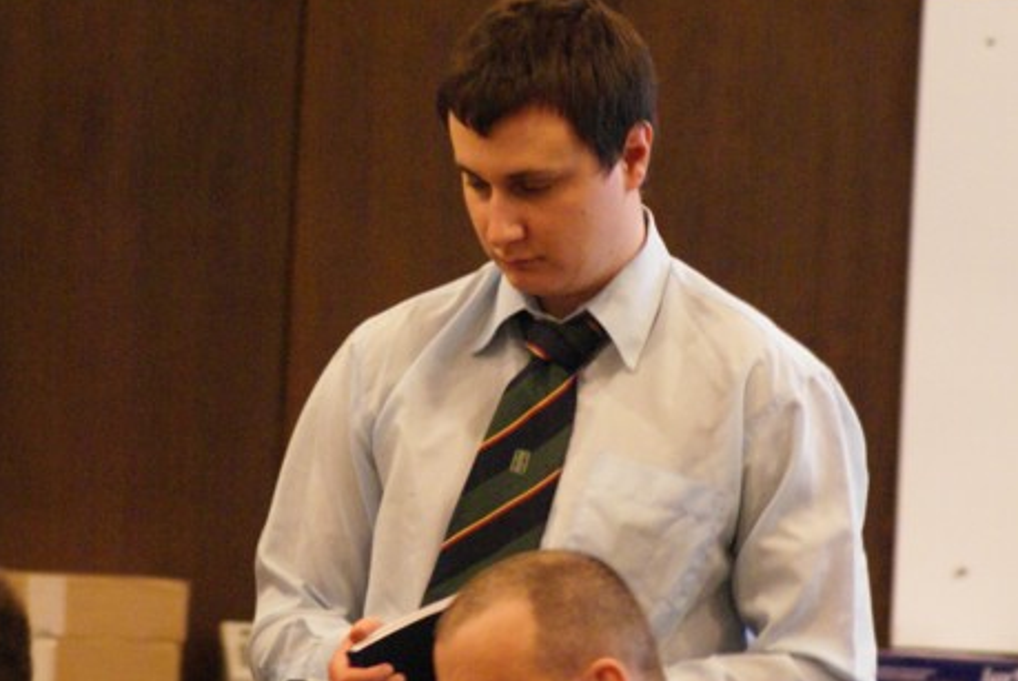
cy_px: 282
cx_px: 559
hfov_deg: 4.5
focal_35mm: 458
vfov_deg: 3.0
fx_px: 12963
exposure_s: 1/6
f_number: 5.6
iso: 1600
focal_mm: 200
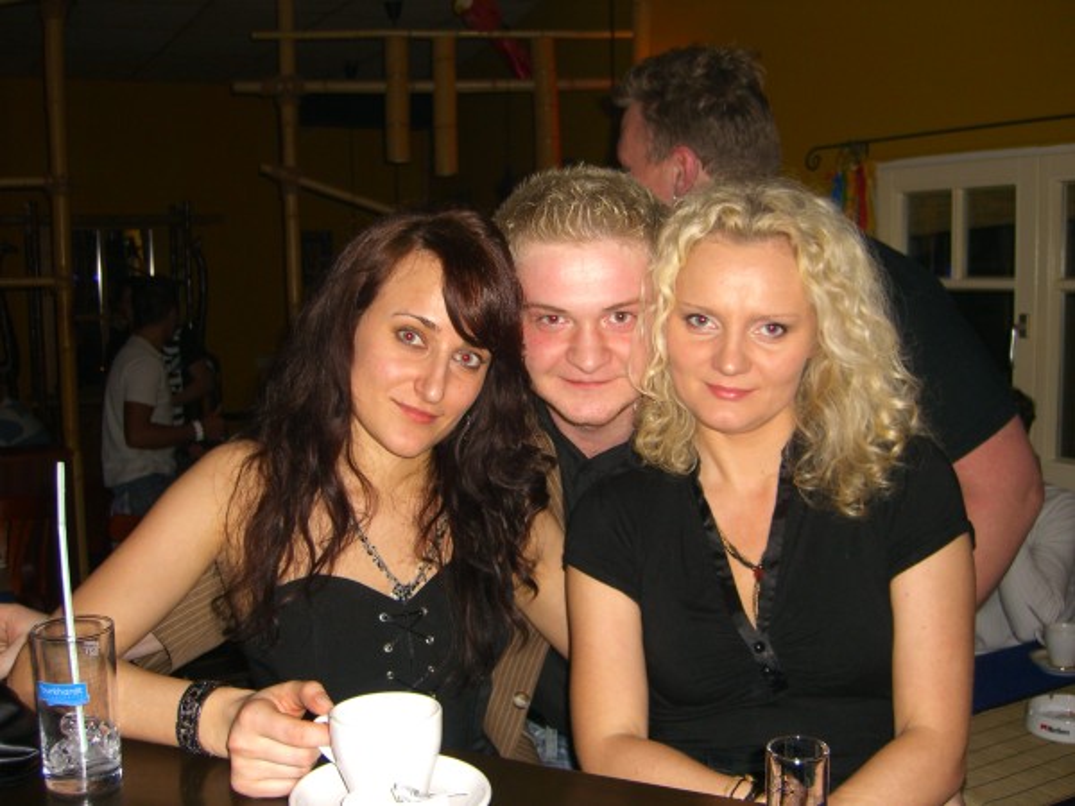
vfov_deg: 37.7
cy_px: 403
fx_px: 1180
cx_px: 538
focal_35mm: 38
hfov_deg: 49.0
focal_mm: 7.9
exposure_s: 1/60
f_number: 2.8
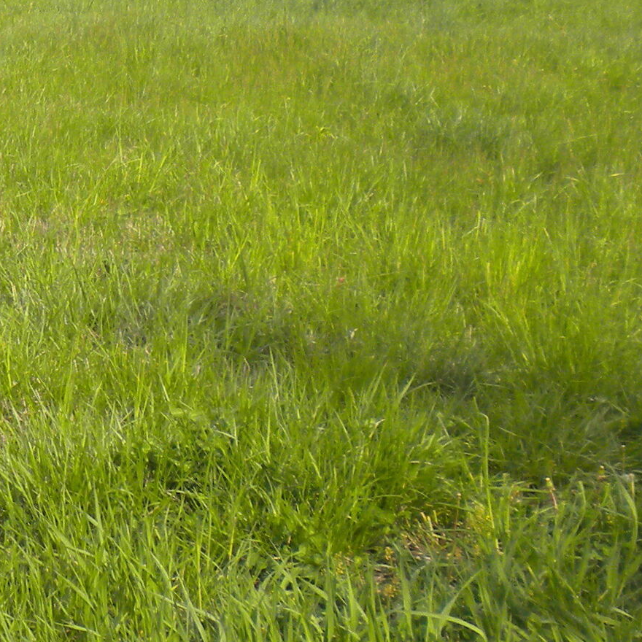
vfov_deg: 16.1
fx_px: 2266
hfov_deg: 15.2
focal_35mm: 108
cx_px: -241
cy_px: 226
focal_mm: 6.3
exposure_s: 1/287
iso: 80
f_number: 4.6
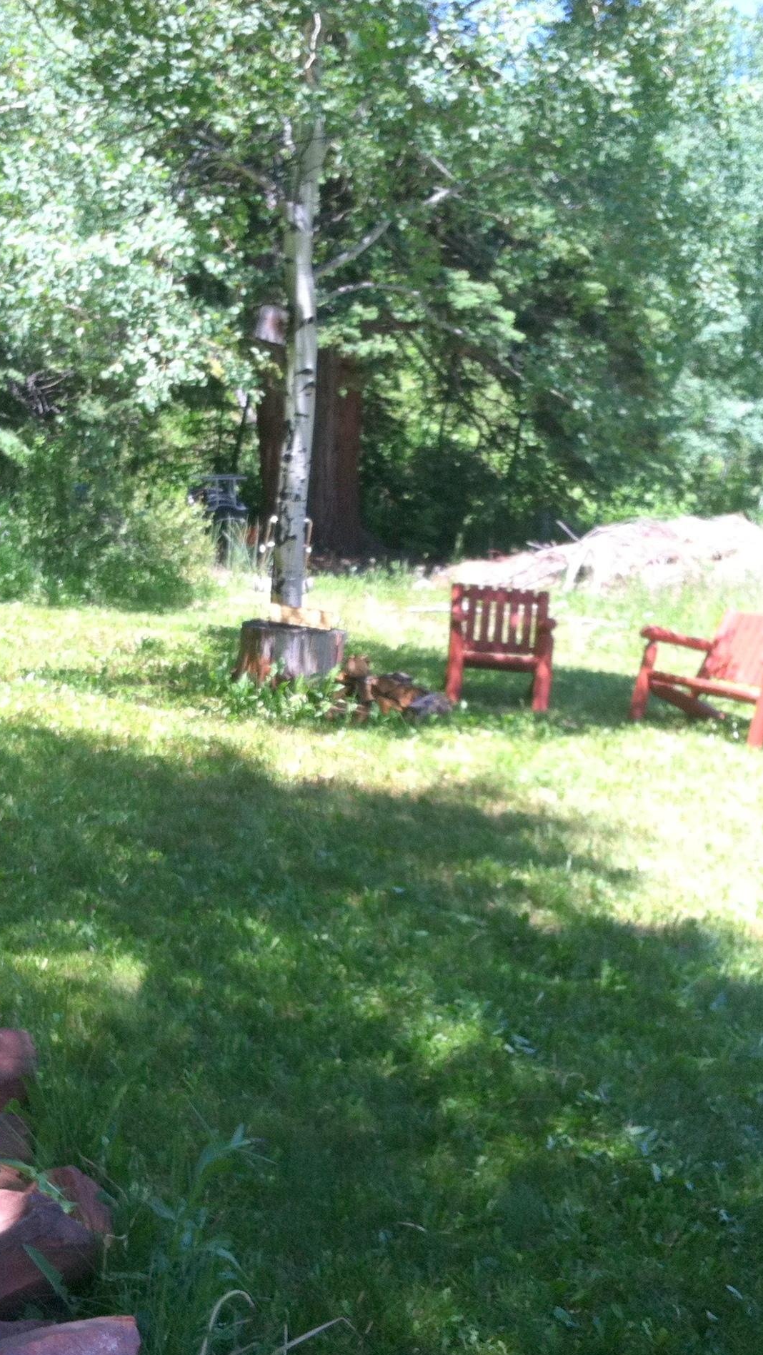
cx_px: 253
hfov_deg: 23.0
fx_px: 1870
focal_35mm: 52
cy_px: 690
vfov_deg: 39.9
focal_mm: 3.85
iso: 80
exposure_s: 1/242
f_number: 2.8
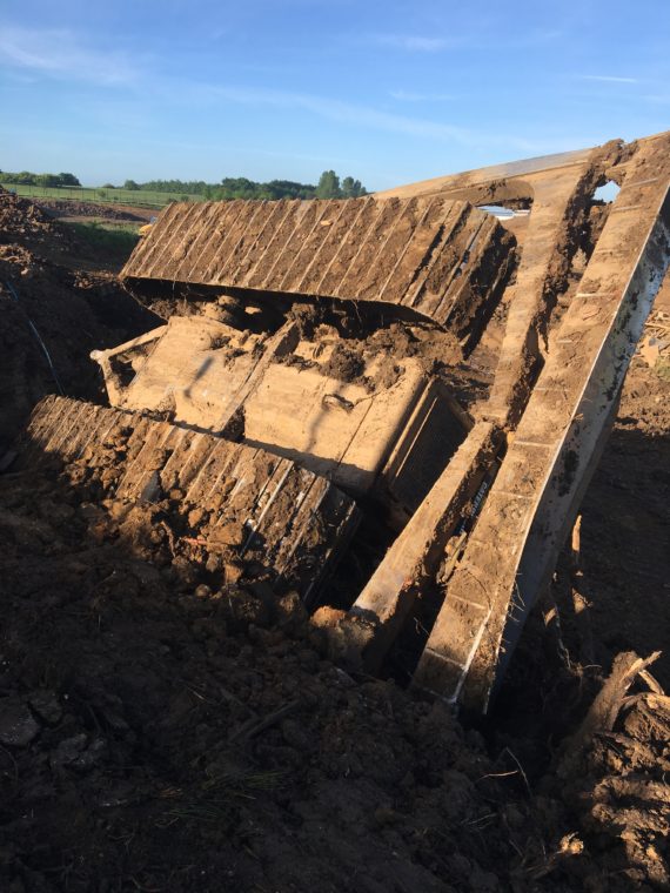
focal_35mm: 29
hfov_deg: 48.2
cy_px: 446
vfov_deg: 61.7
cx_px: 335
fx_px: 748
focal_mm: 4.15
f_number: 2.2
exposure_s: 1/962
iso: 25
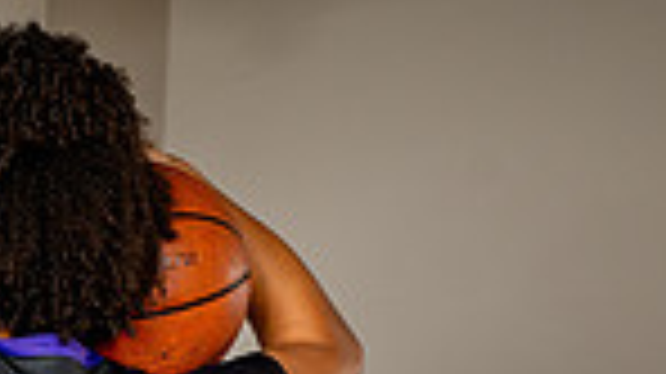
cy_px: 933
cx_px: 36
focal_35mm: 121
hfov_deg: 17.4
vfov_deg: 8.9
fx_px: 2135
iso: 250
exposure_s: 1/500
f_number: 8
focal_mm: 38
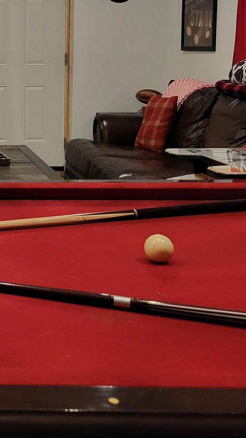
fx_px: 684
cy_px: 104
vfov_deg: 34.6
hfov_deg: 18.4
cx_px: -106
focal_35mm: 59
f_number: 1.8
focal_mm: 5.4
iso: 640
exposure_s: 1/40
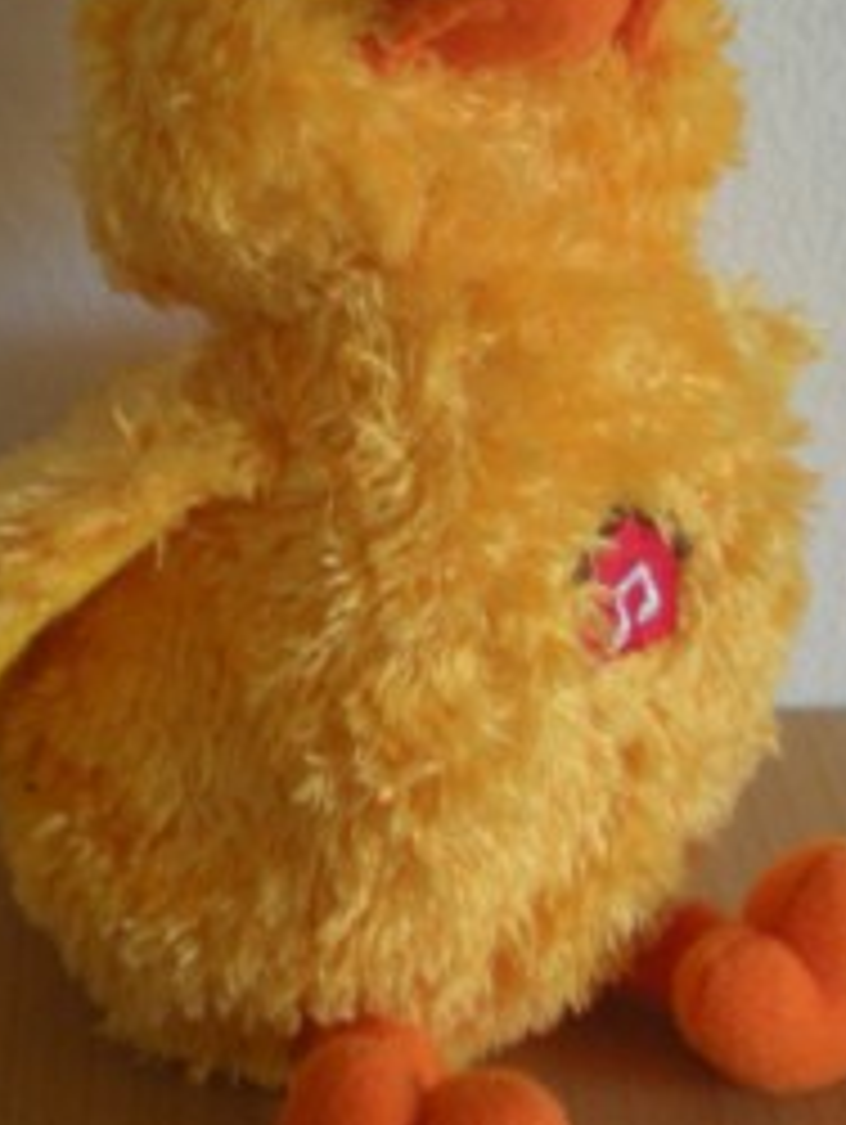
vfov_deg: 24.7
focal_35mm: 79
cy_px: 454
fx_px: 2570
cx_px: 428
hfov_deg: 18.7
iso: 200
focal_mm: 6.3
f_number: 3.1
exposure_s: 1/12.2
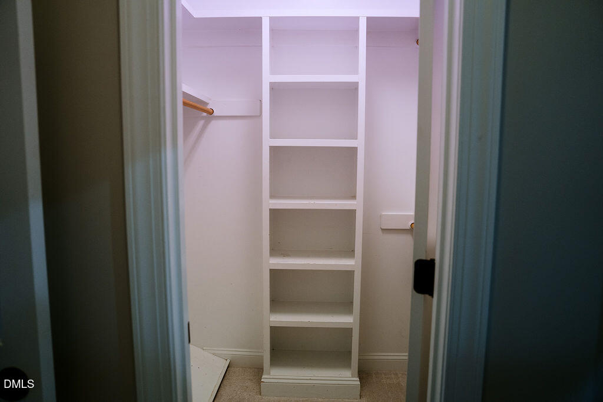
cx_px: 302
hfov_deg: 73.7
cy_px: 201
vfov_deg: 53.1
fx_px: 402
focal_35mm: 24
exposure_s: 1/200
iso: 1600
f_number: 2.8
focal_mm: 24
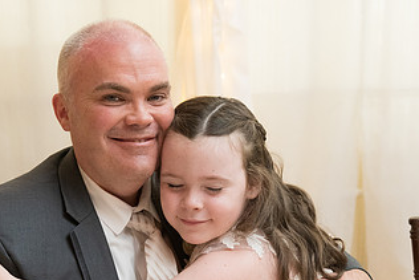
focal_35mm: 88
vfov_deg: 15.4
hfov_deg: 22.9
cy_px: 224
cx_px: 115
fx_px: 1025
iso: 3200
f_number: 5
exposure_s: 1/125
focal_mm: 48
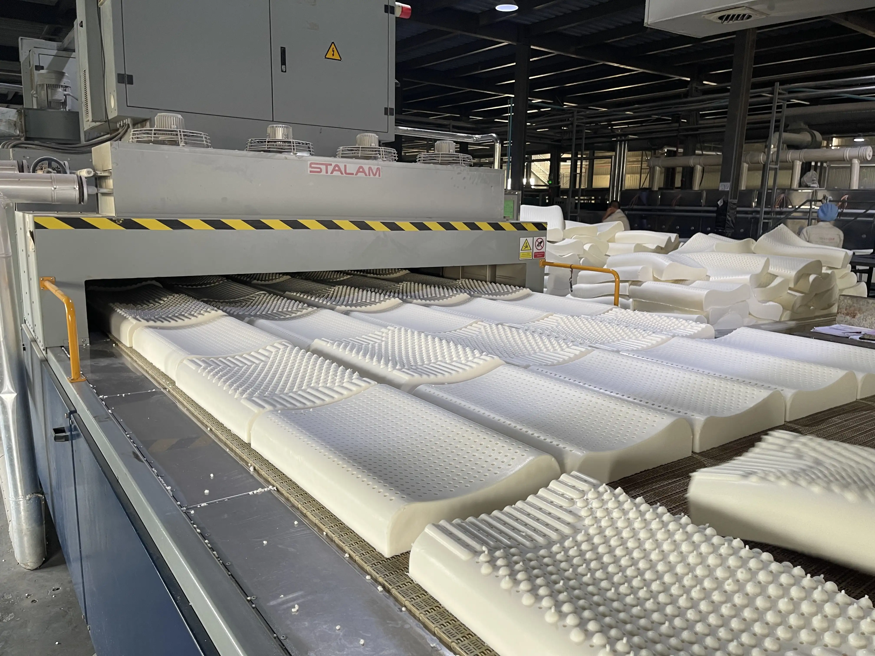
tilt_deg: -11.8
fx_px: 657
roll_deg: -2.3
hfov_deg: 67.3
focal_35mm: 26
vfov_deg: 53.1
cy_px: 328
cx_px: 438
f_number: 1.6
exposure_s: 1/50
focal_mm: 5.1
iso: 80
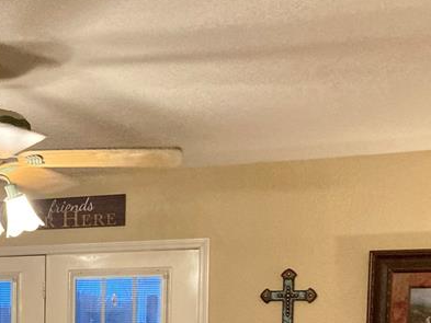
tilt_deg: -4.4
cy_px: 395
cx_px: -43
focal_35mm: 73
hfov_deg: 24.8
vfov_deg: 19.0
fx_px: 909
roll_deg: +0.1
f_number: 1.8
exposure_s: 1/40
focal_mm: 3.99
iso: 400
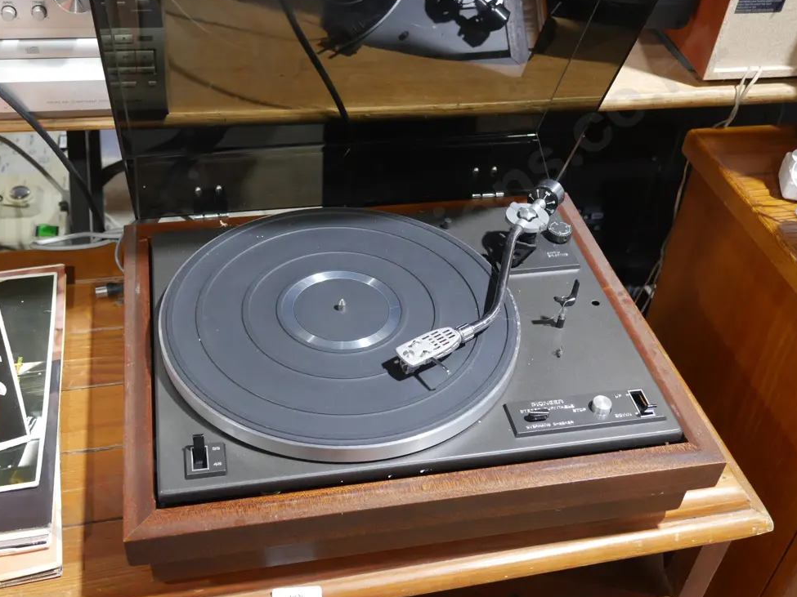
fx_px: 967
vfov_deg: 34.3
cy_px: 288
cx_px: 383
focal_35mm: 42
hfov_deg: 44.8
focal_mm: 20
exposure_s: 1/60
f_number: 4.5
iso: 1250
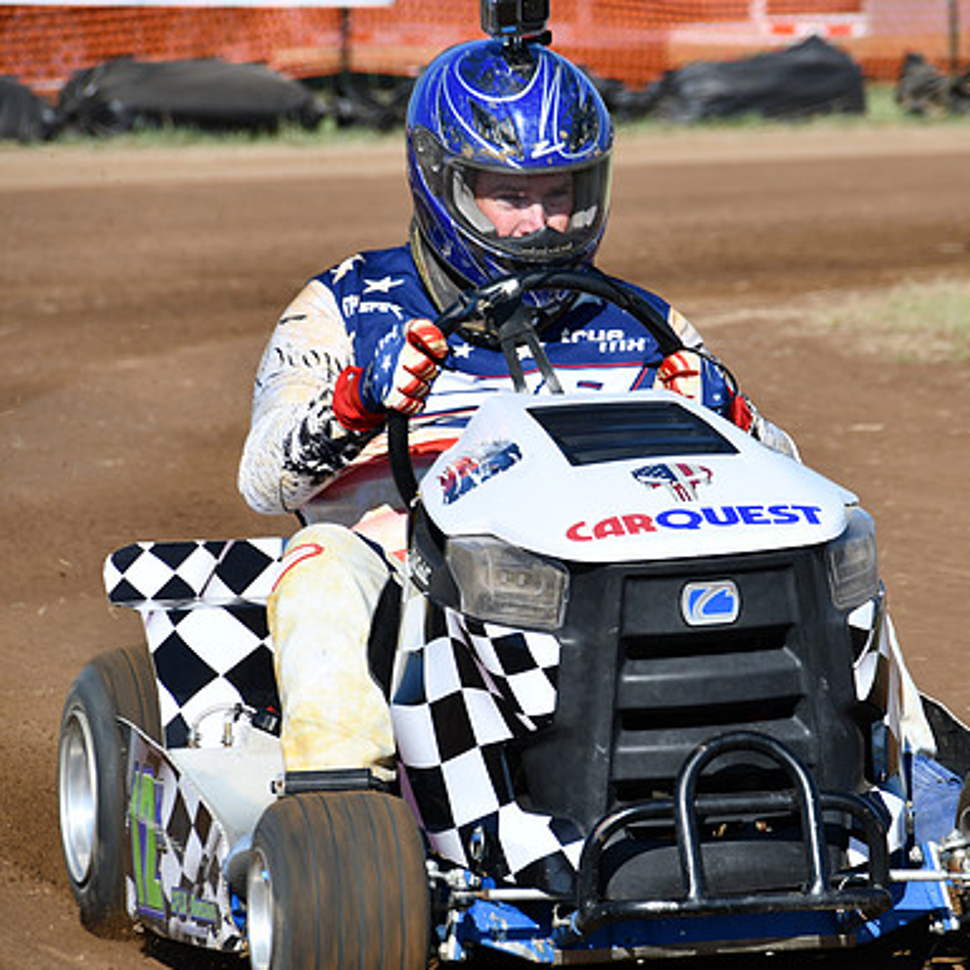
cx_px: 630
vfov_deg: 4.9
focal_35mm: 355
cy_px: 485
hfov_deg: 4.9
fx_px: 11255
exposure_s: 1/500
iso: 180
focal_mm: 185
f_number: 8
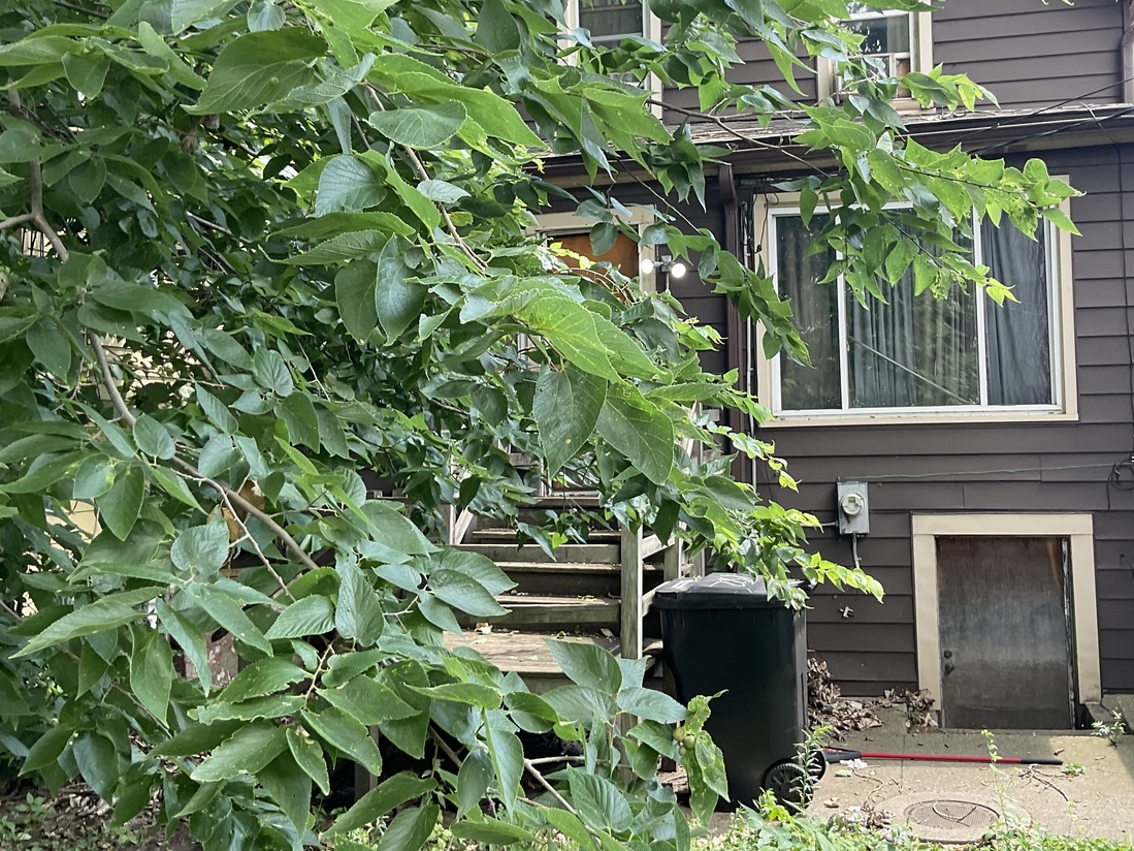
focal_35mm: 38
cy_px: 350
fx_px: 1245
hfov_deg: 48.7
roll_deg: +1.1
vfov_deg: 37.6
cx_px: 669
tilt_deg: +1.2
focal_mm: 3
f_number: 1.8
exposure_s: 1/122
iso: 25
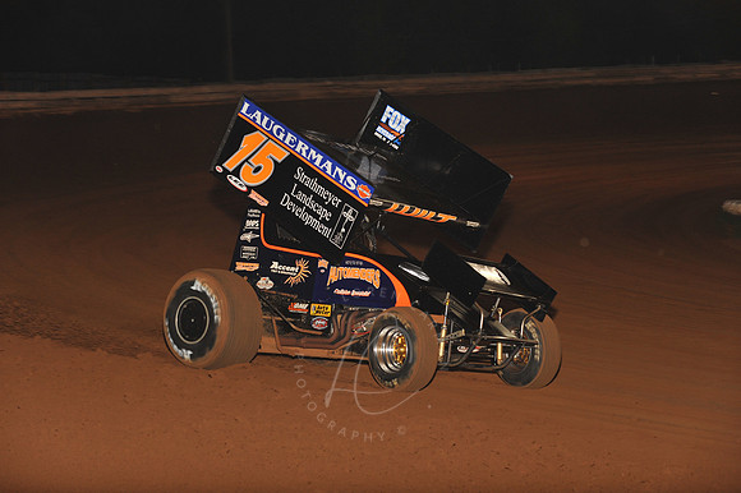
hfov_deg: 18.3
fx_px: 2304
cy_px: 246
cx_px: 370
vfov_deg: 12.2
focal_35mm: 112
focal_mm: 112
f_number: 6.3
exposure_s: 1/320
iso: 800
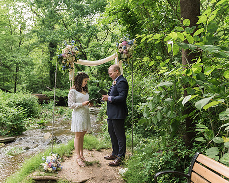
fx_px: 196
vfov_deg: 49.9
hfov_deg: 59.8
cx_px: 87
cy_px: 93
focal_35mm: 29
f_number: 4
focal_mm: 24
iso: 800
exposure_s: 1/400
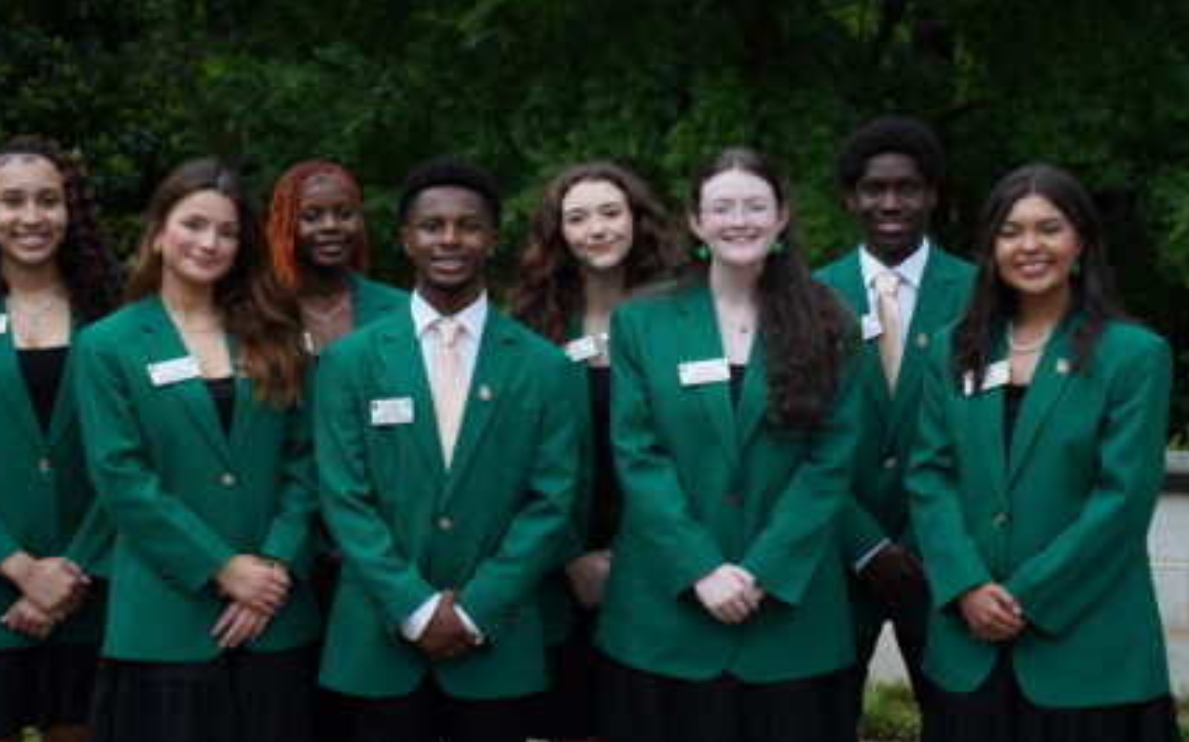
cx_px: 526
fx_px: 2914
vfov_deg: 14.5
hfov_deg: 23.0
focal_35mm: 90
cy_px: 351
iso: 250
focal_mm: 75
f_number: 6.3
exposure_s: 1/125
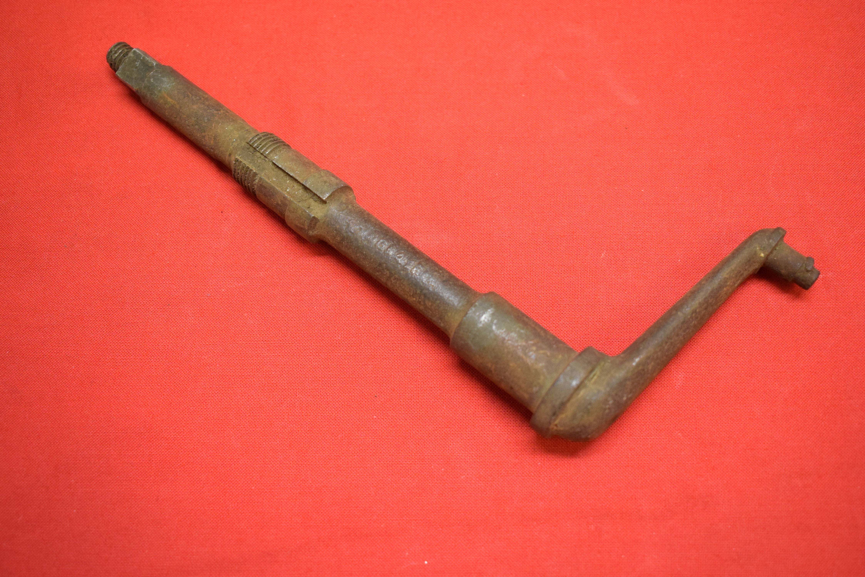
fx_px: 1009
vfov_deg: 31.9
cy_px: 288
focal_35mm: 42
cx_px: 432
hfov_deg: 46.4
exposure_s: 1/125
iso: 2000
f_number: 5
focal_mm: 28
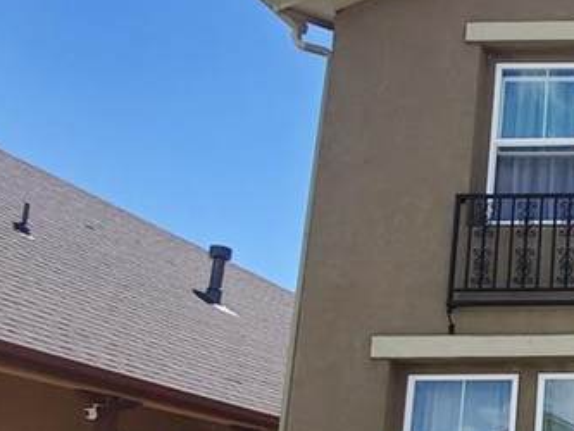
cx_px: 846
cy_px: 371
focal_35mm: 50
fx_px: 829
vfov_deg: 28.2
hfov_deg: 27.4
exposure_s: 1/581
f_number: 2.2
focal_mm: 1.8
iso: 50
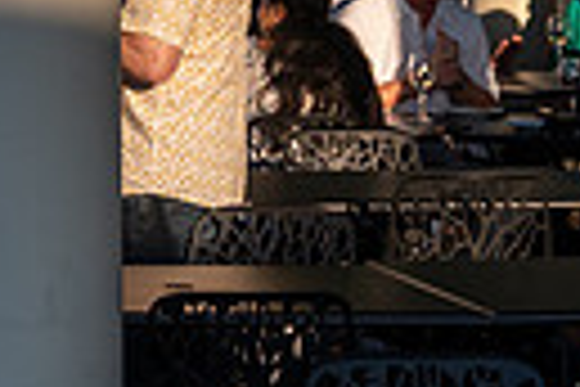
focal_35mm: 250
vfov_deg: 5.5
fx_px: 4027
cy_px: -66
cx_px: -407
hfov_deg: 8.0
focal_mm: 49
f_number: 5
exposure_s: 1/1600
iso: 400
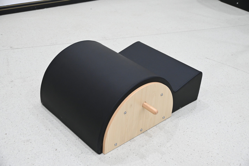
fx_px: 306
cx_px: 124
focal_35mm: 44
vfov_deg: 30.4
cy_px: 83
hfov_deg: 44.3
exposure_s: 1/100
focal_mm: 29.5
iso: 1600
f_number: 4.5
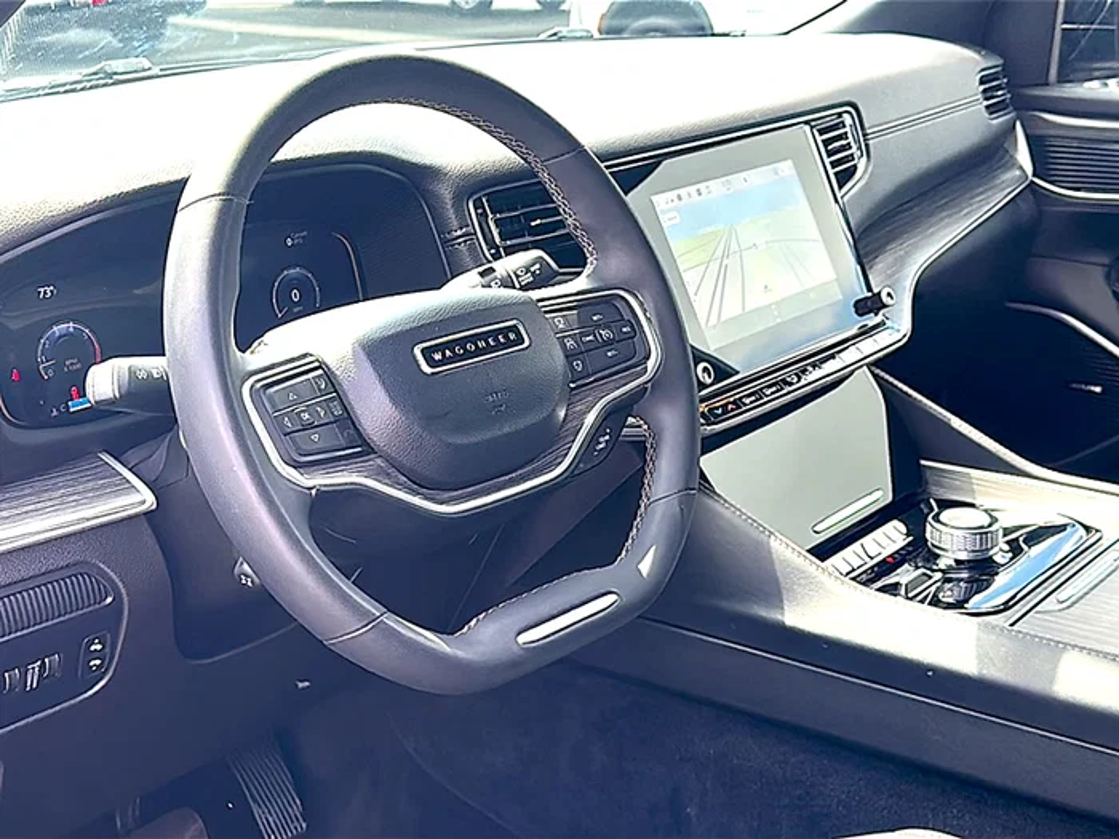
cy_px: 420
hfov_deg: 47.9
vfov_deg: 36.8
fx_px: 1261
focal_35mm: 39
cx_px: 560
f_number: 1.78
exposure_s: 1/519
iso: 100
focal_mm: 6.86
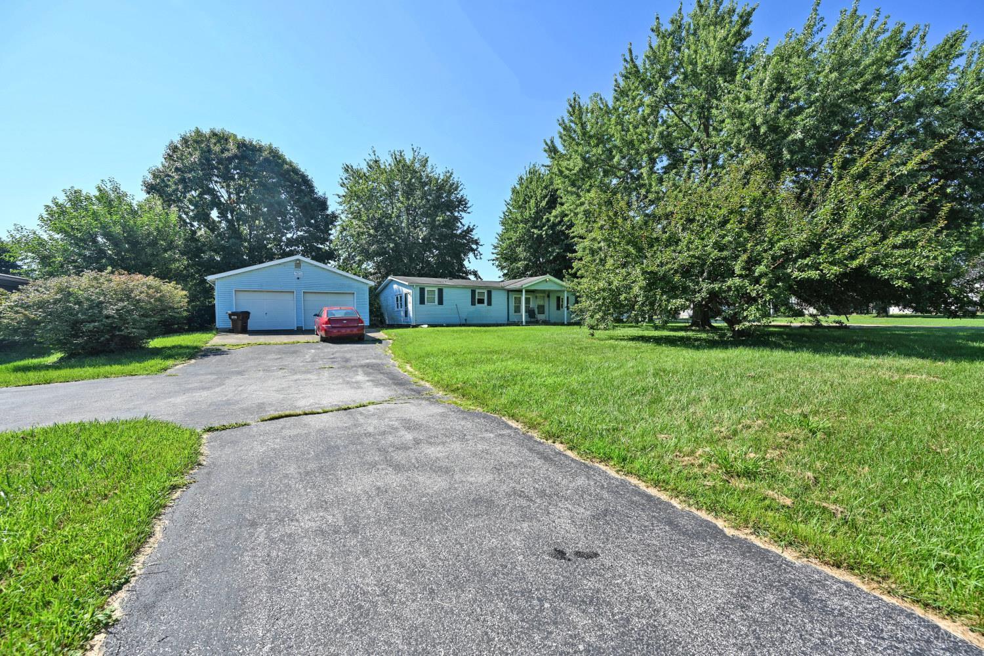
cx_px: 492
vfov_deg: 81.2
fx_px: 383
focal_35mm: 14
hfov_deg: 104.3
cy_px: 328
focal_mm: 14
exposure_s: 1/320
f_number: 6.3
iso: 100
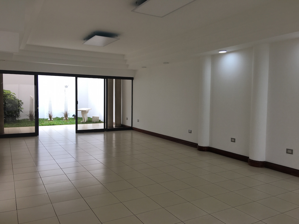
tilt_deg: -3.2
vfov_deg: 48.2
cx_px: 150
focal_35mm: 29
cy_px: 112
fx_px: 250
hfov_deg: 61.7
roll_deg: -0.4
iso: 25
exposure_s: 1/120
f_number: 2.2
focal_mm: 4.15
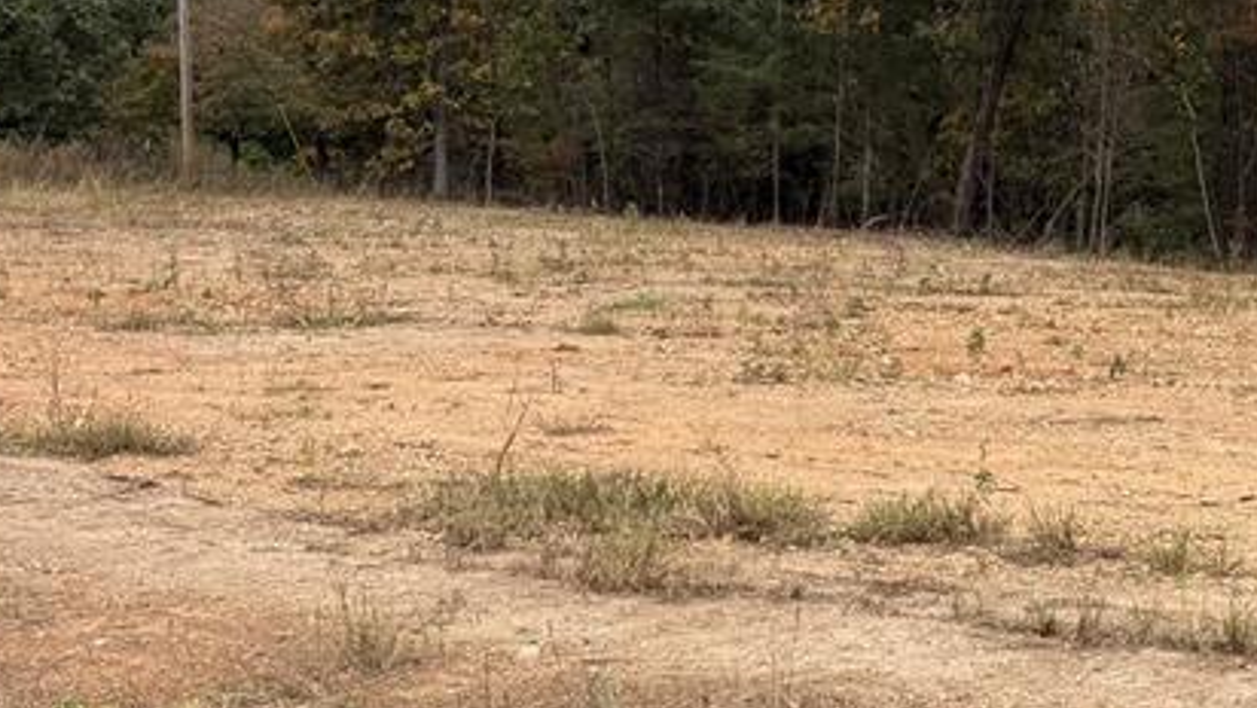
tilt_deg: -6.1
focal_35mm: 65
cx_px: 1272
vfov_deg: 18.5
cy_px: 229
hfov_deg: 30.0
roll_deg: -0.7
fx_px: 2167
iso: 100
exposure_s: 1/2703
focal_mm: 6.76
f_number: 1.78
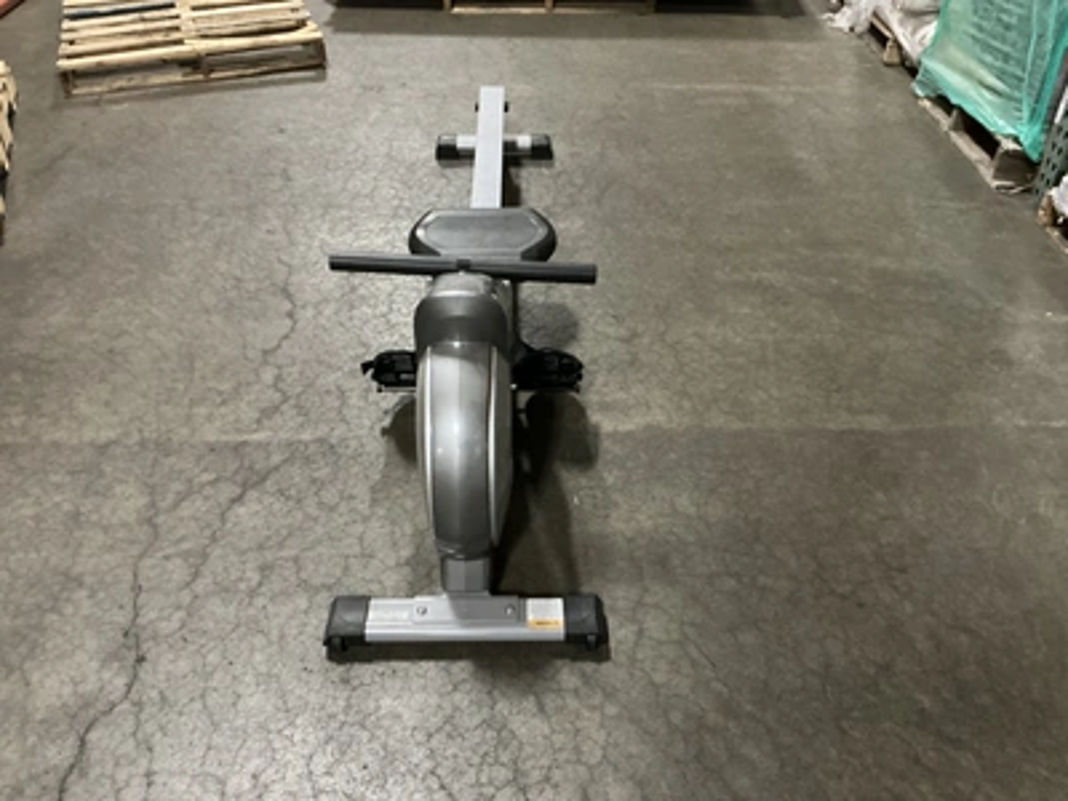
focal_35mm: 28
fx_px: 864
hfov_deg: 63.4
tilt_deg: -38.4
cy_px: 400
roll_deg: +0.1
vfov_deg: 49.7
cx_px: 534
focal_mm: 3
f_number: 1.8
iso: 500
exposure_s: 1/30
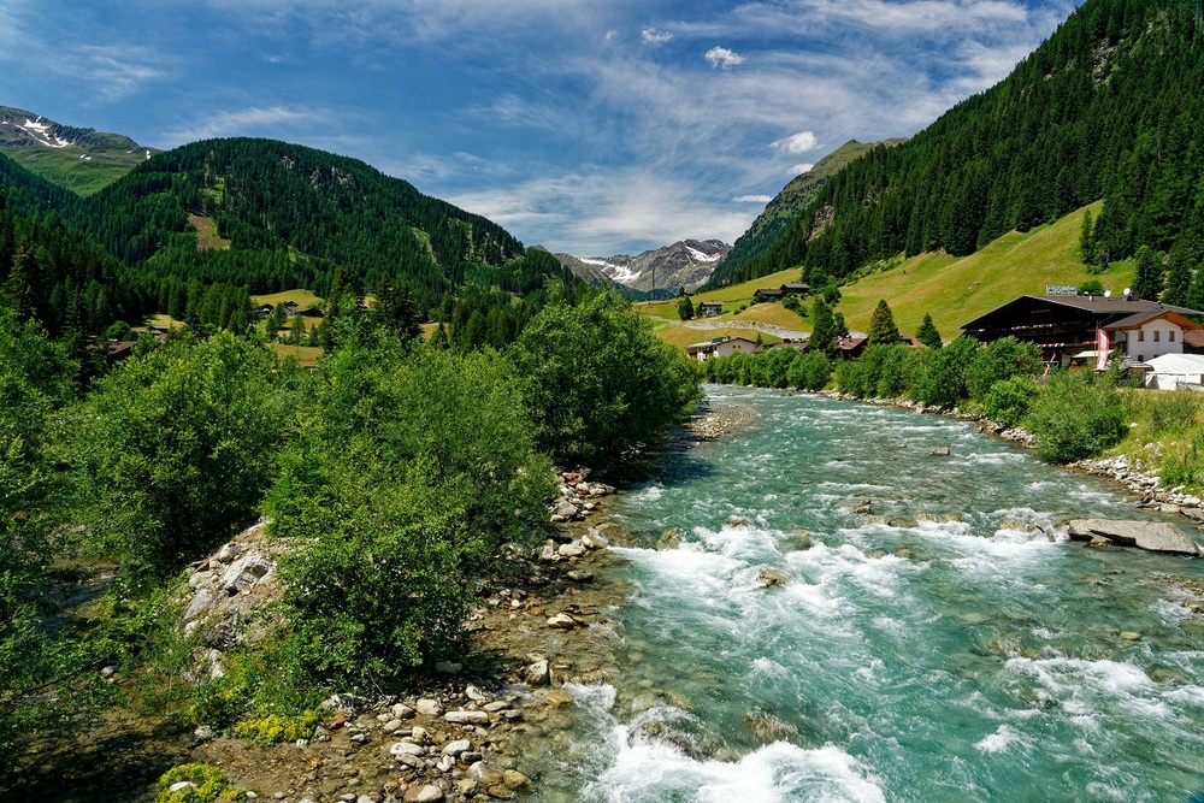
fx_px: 803
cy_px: 402
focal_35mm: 24
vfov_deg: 53.1
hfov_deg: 73.7
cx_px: 602
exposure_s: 1/60
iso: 200
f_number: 13
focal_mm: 24
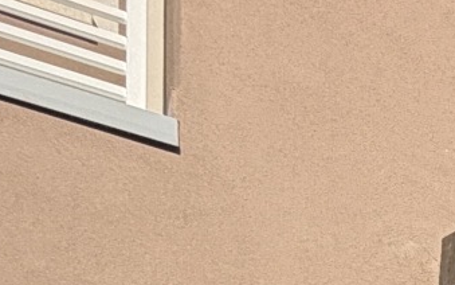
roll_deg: +0.5
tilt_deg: +0.3
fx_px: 1389
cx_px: 968
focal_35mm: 112
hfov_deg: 14.6
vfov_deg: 8.5
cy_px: 1002
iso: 25
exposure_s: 1/770
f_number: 2.2
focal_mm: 2.22
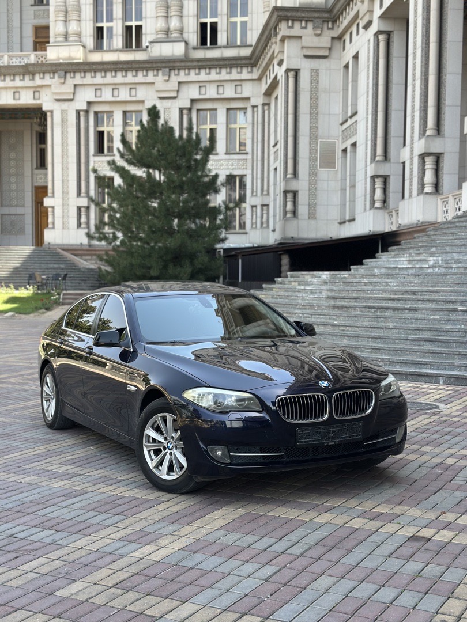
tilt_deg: -2.3
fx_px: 863
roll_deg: -1.4
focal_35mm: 48
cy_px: 311
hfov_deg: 30.3
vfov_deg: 39.7
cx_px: 234
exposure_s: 1/458
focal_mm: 6.86
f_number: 1.78
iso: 80
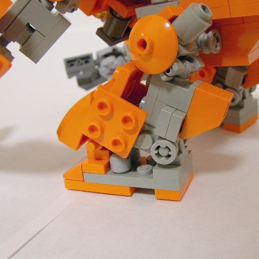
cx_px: 155
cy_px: 130
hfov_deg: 37.4
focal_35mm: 45
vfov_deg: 37.6
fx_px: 381
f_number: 3.5
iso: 100
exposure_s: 1/9.7
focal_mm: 5.8
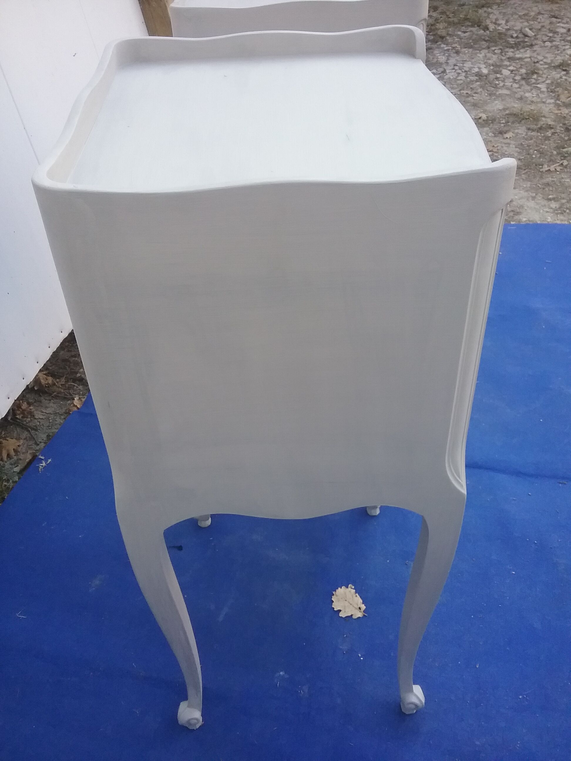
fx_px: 682
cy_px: 380
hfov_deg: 45.4
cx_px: 286
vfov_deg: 58.4
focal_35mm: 31
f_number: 2.2
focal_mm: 3.3
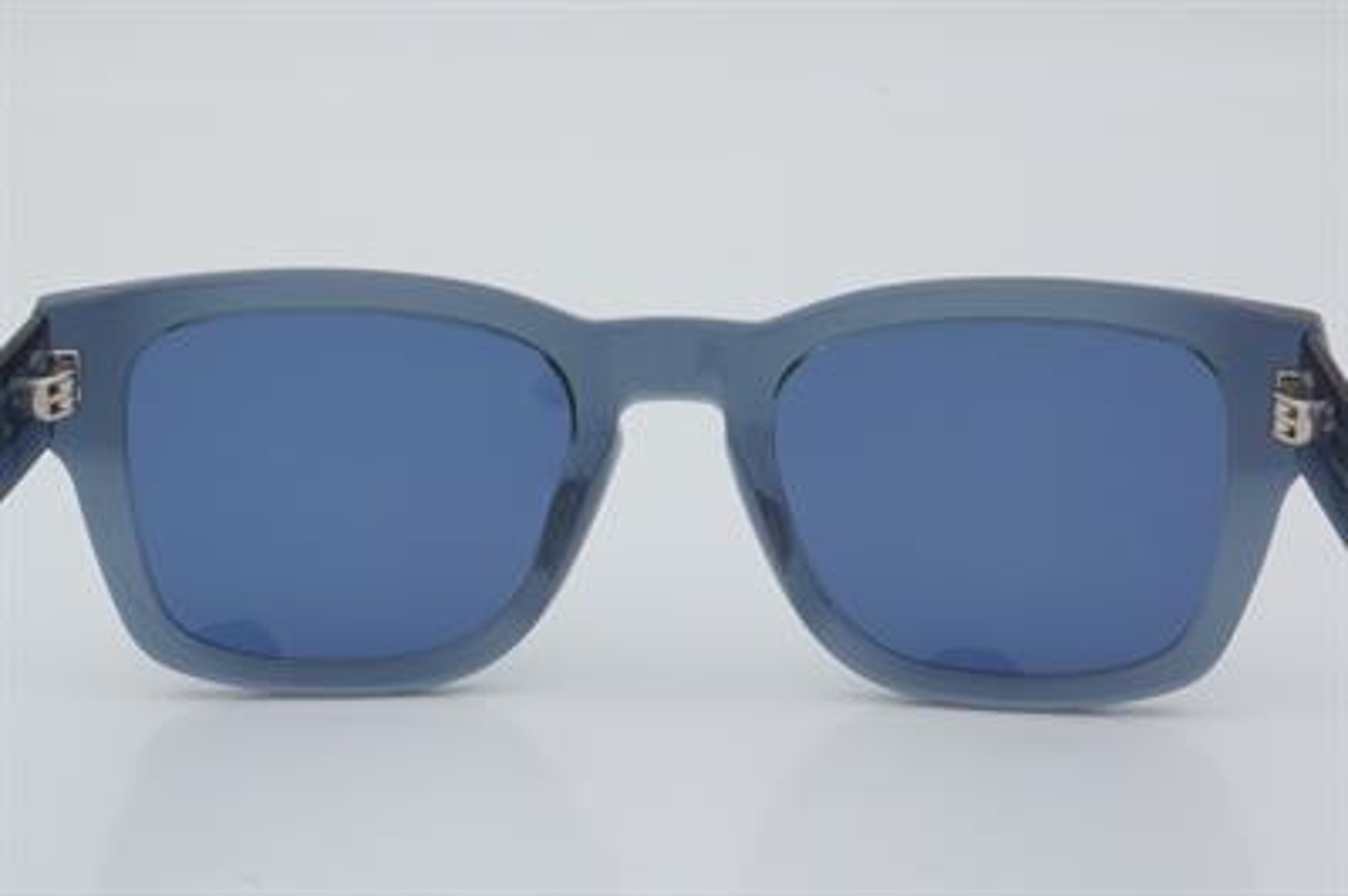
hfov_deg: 24.6
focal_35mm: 82
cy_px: 448
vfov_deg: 16.5
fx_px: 3087
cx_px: 674
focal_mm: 55
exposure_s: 1/4
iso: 100
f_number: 32
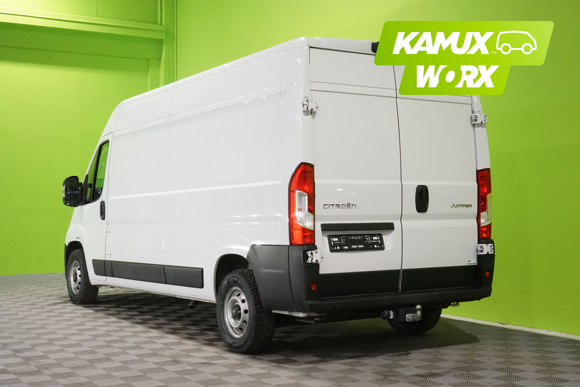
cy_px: 194
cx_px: 290
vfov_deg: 27.5
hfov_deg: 40.3
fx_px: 789
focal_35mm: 49
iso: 6400
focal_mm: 49
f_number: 25
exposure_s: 1/15
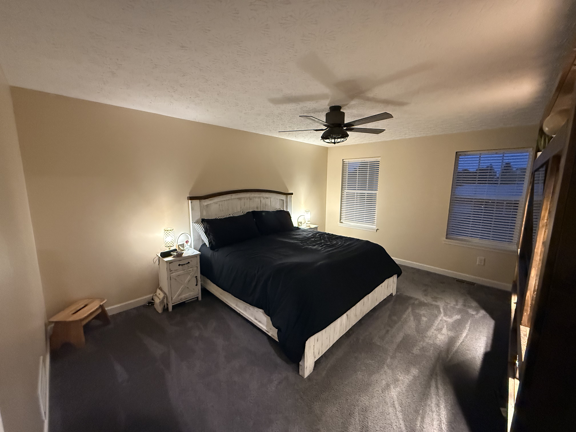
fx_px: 233
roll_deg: -1.0
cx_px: 288
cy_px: 216
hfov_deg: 102.1
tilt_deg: -9.1
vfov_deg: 85.7
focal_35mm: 14
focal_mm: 2.22
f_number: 2.2
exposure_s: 1/60
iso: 800
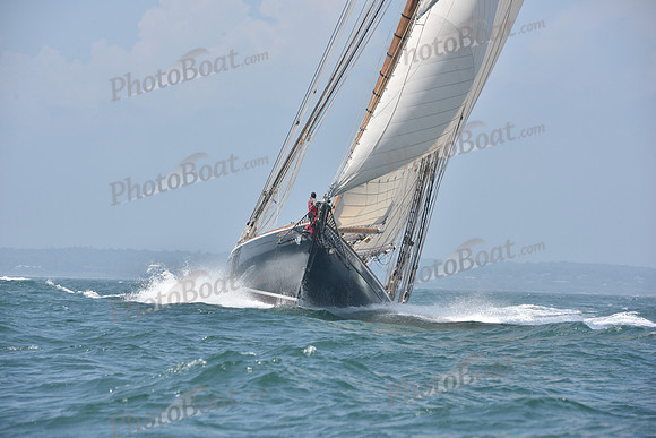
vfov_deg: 7.4
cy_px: 219
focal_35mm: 185
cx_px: 328
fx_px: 3372
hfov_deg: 11.1
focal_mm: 185
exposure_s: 1/1000
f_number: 9
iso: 320
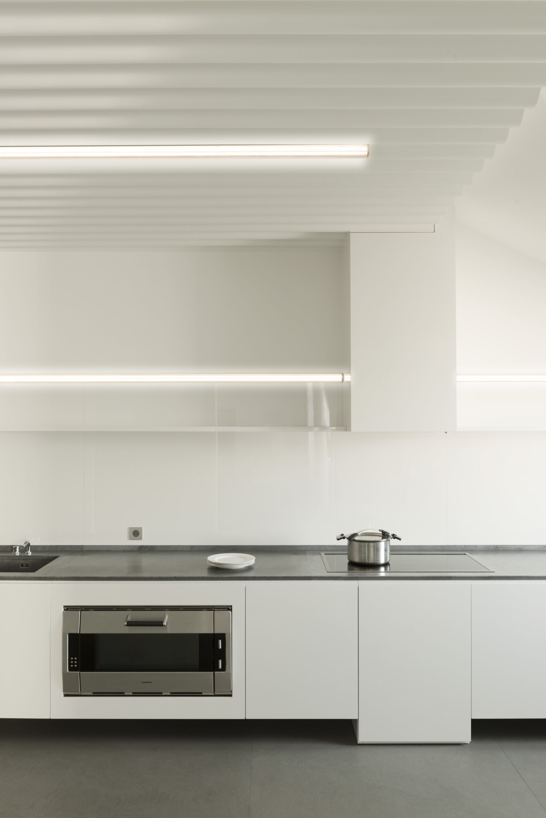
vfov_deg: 63.6
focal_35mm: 29
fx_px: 659
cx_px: 273
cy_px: 409
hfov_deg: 45.0
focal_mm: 29
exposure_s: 2
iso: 100
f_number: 11
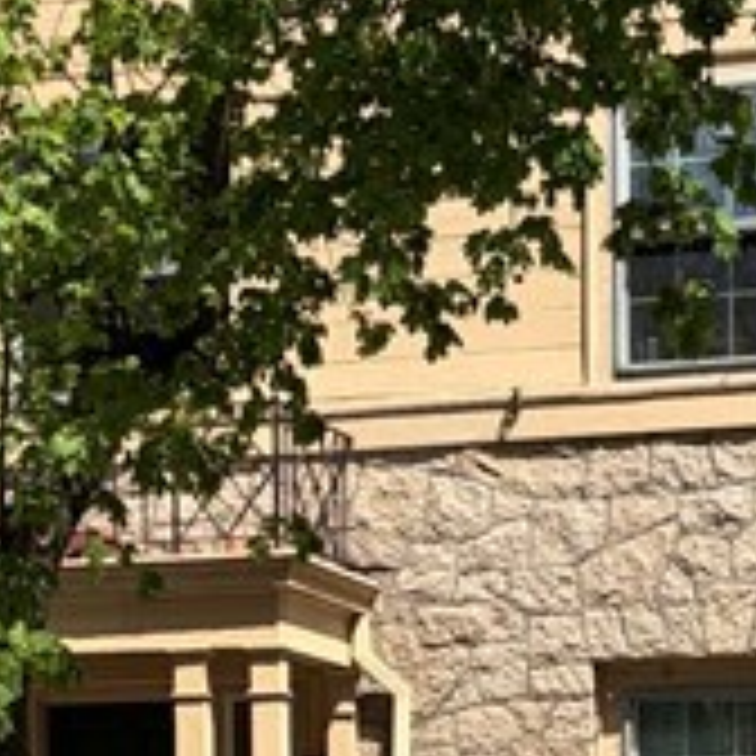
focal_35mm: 140
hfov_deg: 12.5
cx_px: 400
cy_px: 1017
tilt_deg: -0.9
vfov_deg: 12.1
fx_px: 3459
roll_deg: +0.4
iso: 50
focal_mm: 5.96
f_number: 1.6
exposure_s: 1/3125
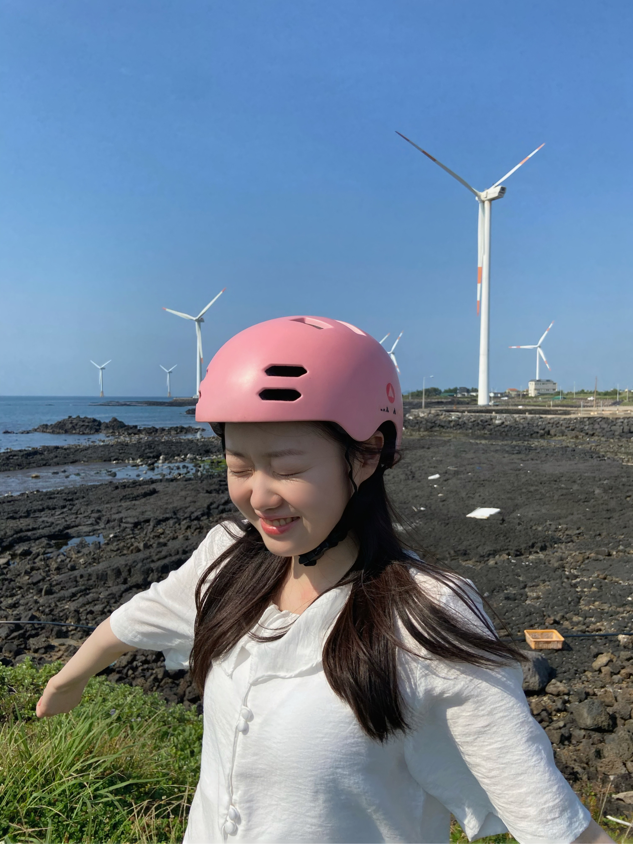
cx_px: 316
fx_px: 634
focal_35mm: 26
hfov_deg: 53.1
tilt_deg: -1.7
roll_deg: -0.6
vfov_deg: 67.3
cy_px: 422
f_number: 1.8
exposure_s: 1/3300
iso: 32
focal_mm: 4.25
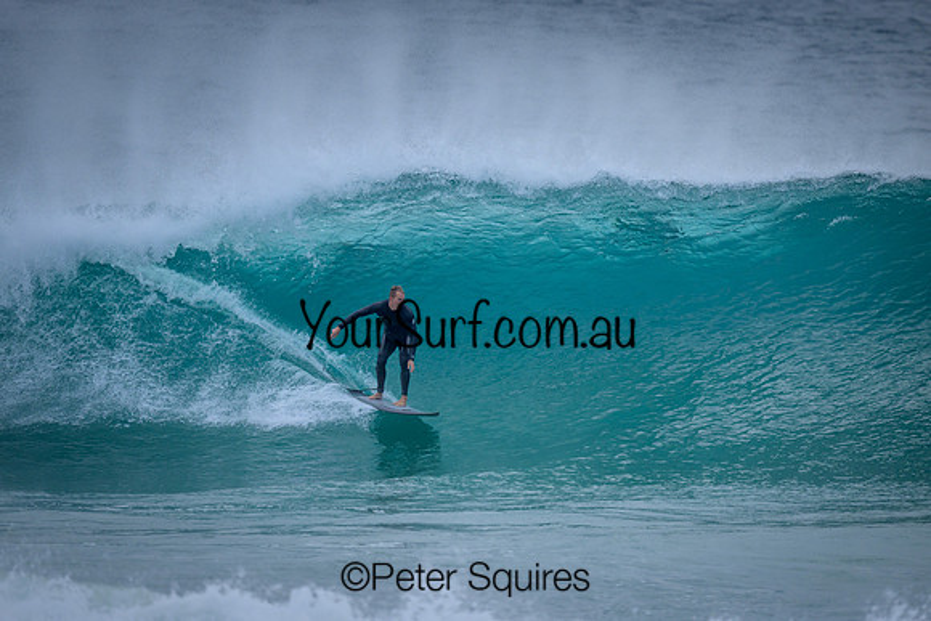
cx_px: 466
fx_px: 20693
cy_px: 310
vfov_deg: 1.7
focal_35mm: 800
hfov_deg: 2.6
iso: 900
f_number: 6.3
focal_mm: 800
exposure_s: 1/2000
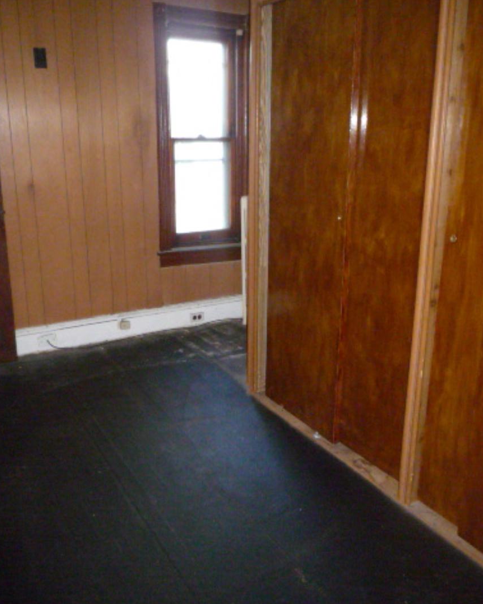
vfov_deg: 54.2
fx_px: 590
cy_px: 302
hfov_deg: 44.5
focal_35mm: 33
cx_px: 249
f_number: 2.8
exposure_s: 1/30
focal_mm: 4.4
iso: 640
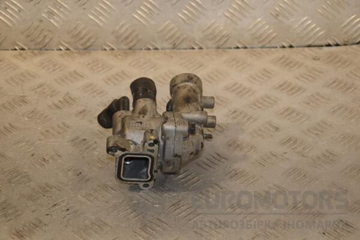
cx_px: 180
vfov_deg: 14.7
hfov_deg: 21.9
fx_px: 930
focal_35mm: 93
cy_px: 120
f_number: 7.1
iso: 800
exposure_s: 1/200
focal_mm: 62
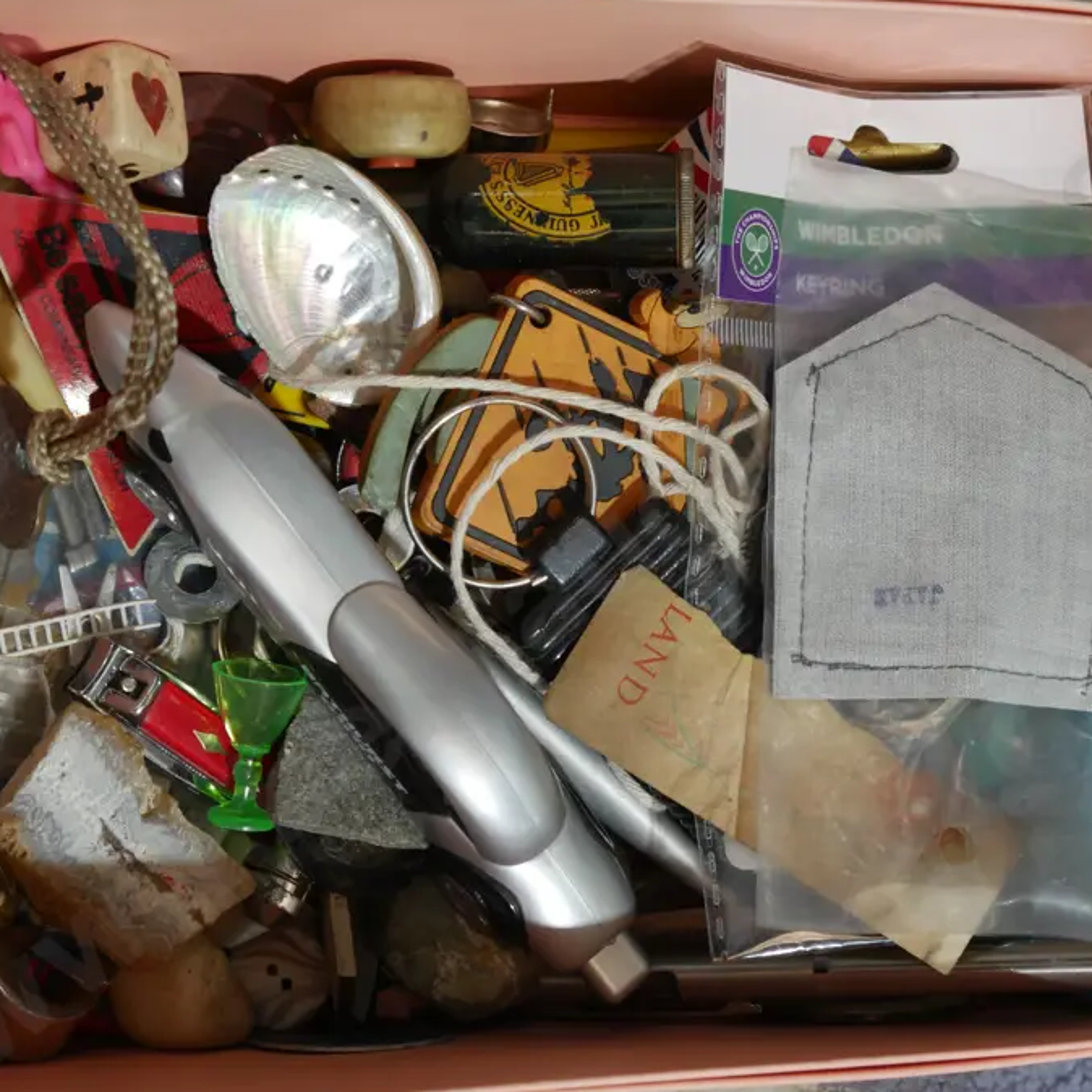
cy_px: 548
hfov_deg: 20.2
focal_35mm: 86
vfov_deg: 20.2
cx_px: 621
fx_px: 3069
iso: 1000
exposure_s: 1/80
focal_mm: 32
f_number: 5.4
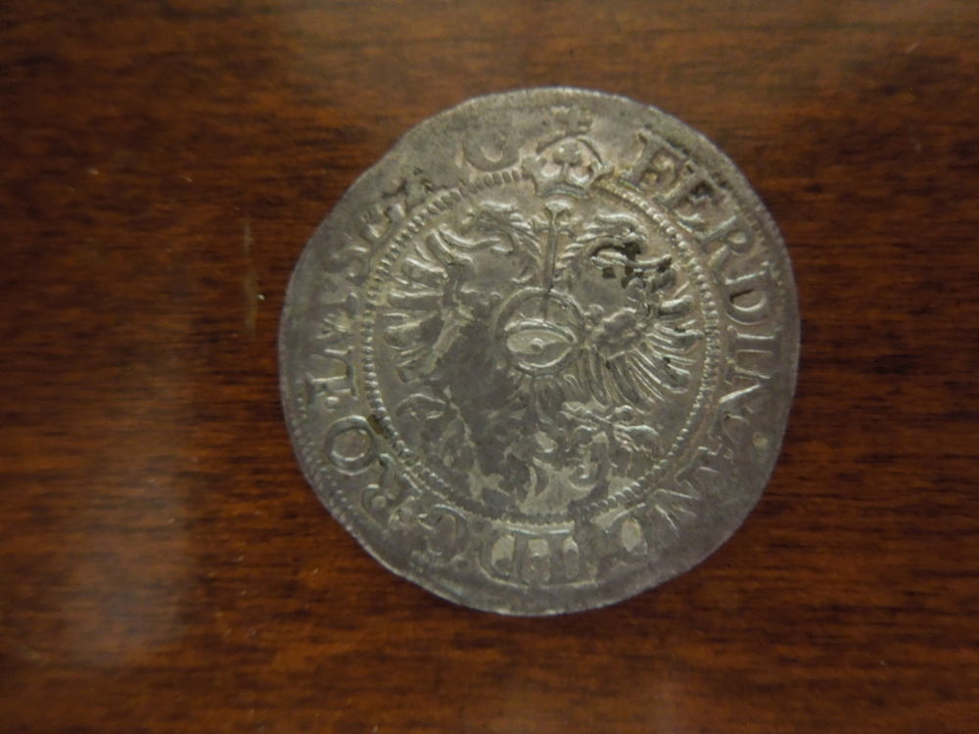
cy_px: 367
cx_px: 490
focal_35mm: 25
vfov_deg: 54.9
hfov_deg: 69.4
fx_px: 707
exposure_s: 1/5
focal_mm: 4.5
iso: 800
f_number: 3.3
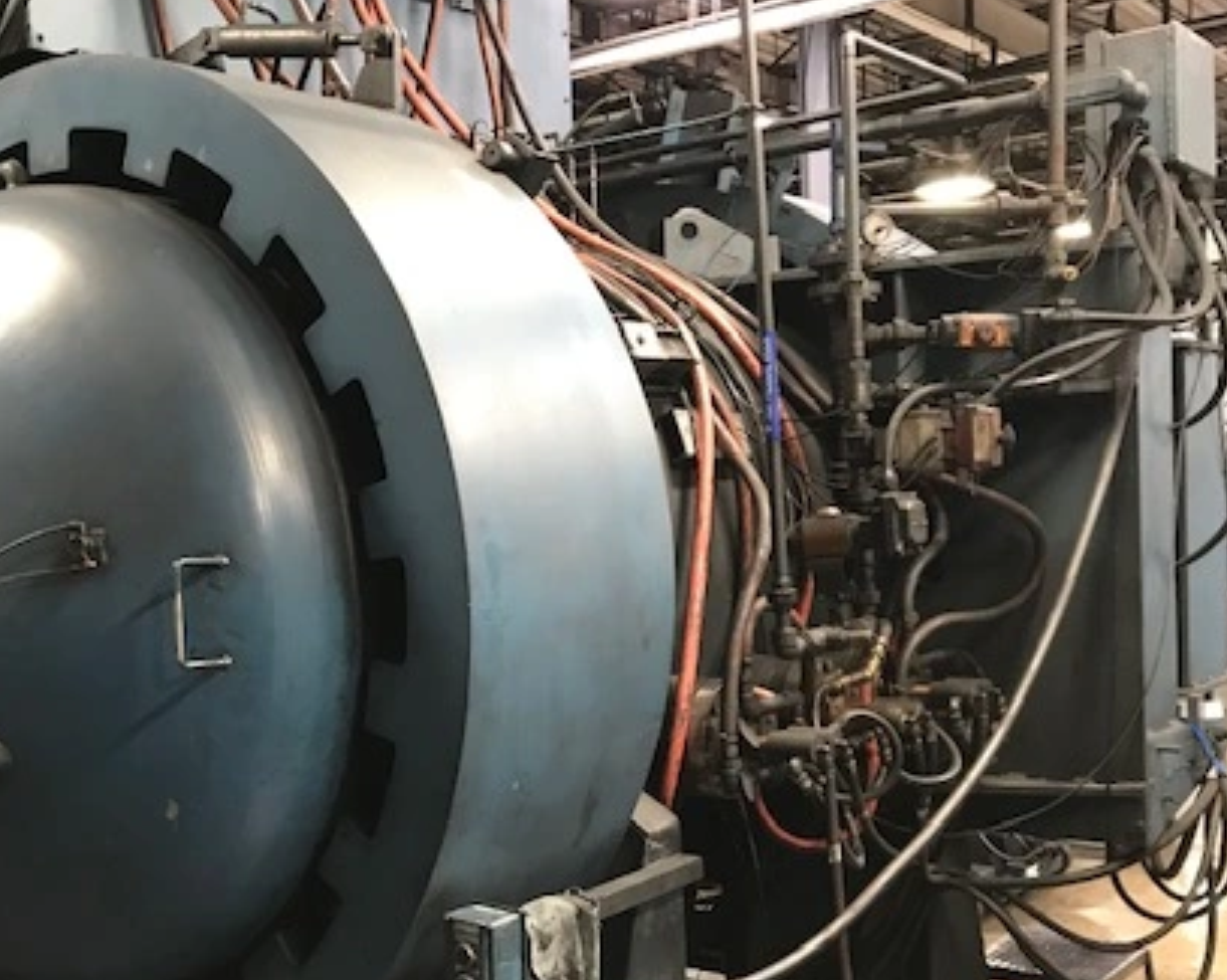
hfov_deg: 42.1
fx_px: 1560
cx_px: 371
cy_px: 579
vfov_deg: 34.8
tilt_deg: -1.6
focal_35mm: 43
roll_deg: +2.9
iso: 64
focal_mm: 3.99
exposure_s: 1/15
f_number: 1.8
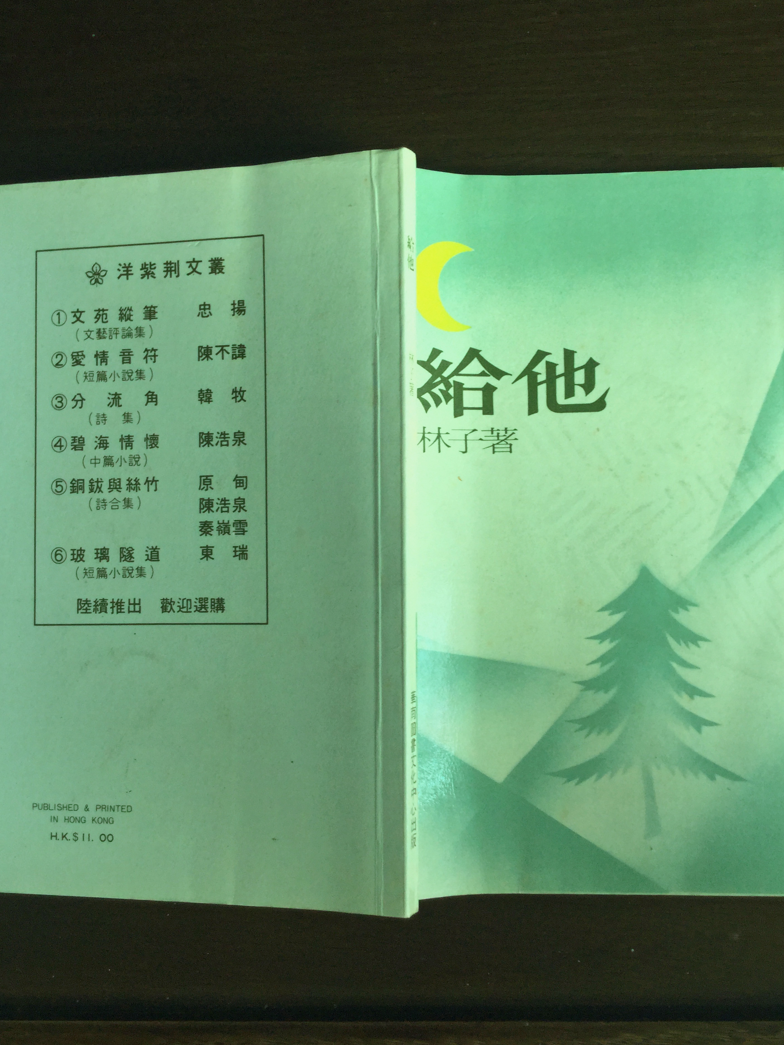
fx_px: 996
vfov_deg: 55.3
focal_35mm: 33
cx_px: 404
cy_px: 522
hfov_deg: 42.9
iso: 25
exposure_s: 1/50
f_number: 2.4
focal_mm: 3.3
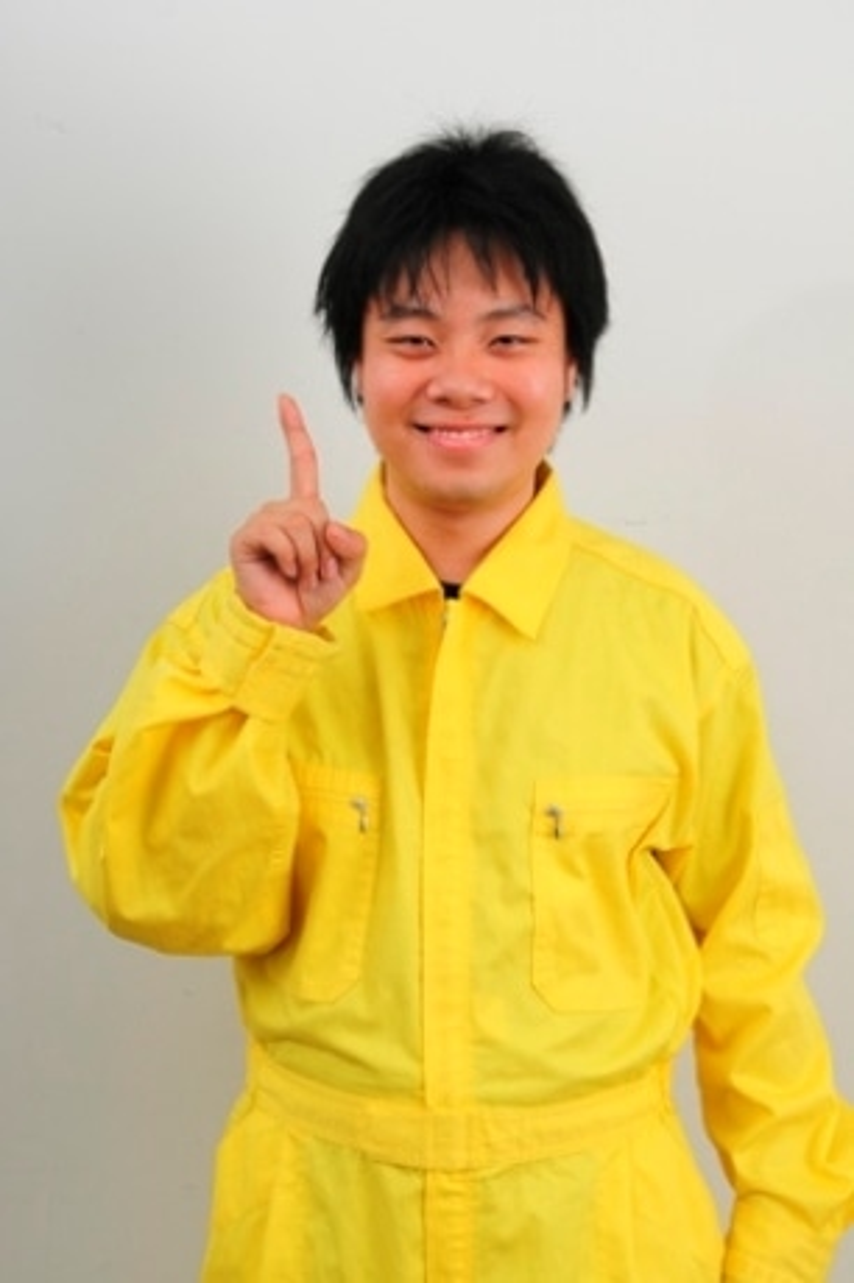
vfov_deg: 37.9
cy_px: 642
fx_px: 1871
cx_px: 427
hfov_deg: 25.7
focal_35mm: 52
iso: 200
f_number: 8
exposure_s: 1/180
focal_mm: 35
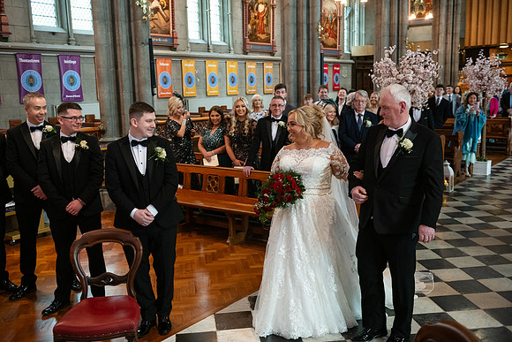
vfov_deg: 36.9
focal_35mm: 36
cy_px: 171
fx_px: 512
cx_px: 256
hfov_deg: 53.1
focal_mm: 36
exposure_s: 1/160
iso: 1250
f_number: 3.5
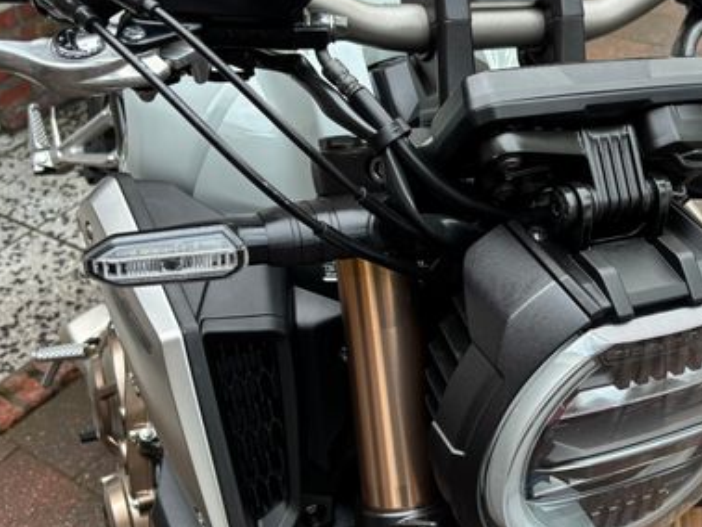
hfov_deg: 41.5
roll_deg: +4.9
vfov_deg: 32.9
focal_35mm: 44
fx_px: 893
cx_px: 535
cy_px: 297
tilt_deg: -39.6
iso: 100
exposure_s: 1/121
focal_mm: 5.96
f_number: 1.6
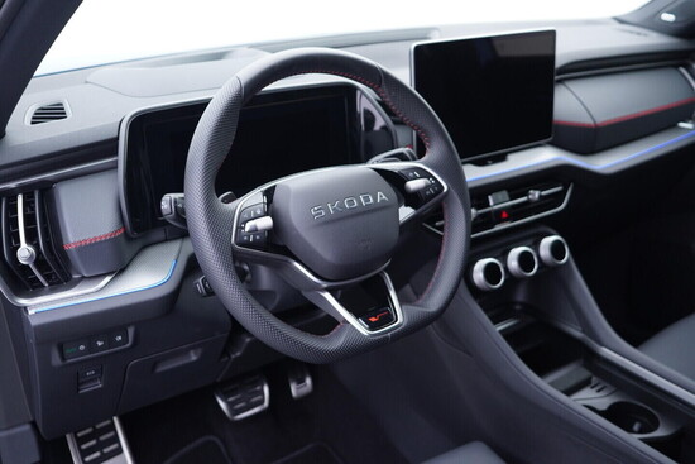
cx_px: 348
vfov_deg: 36.9
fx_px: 695
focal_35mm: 36
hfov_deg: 53.1
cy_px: 232
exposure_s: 1/40
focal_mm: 24
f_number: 2.8
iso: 320
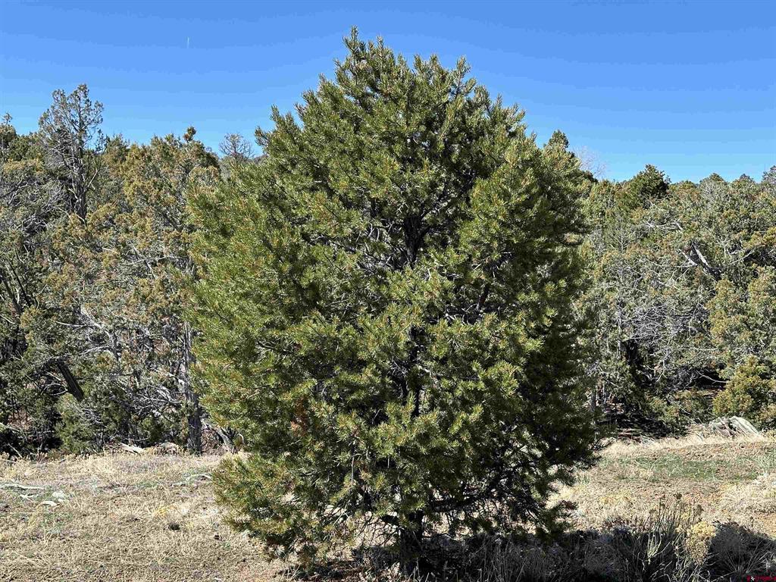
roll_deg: -2.4
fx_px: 1076
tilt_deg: -0.3
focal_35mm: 48
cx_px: 388
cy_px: 291
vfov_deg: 30.3
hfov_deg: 39.7
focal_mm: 6.86
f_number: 1.78
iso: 64
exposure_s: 1/1916
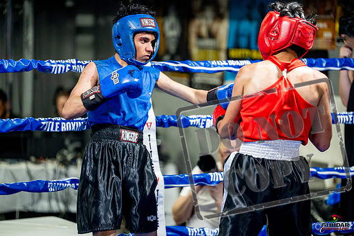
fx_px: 1367
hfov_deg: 14.8
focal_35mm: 139
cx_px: 177
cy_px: 118
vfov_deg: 9.9
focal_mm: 139
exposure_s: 1/800
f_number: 2
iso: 4000
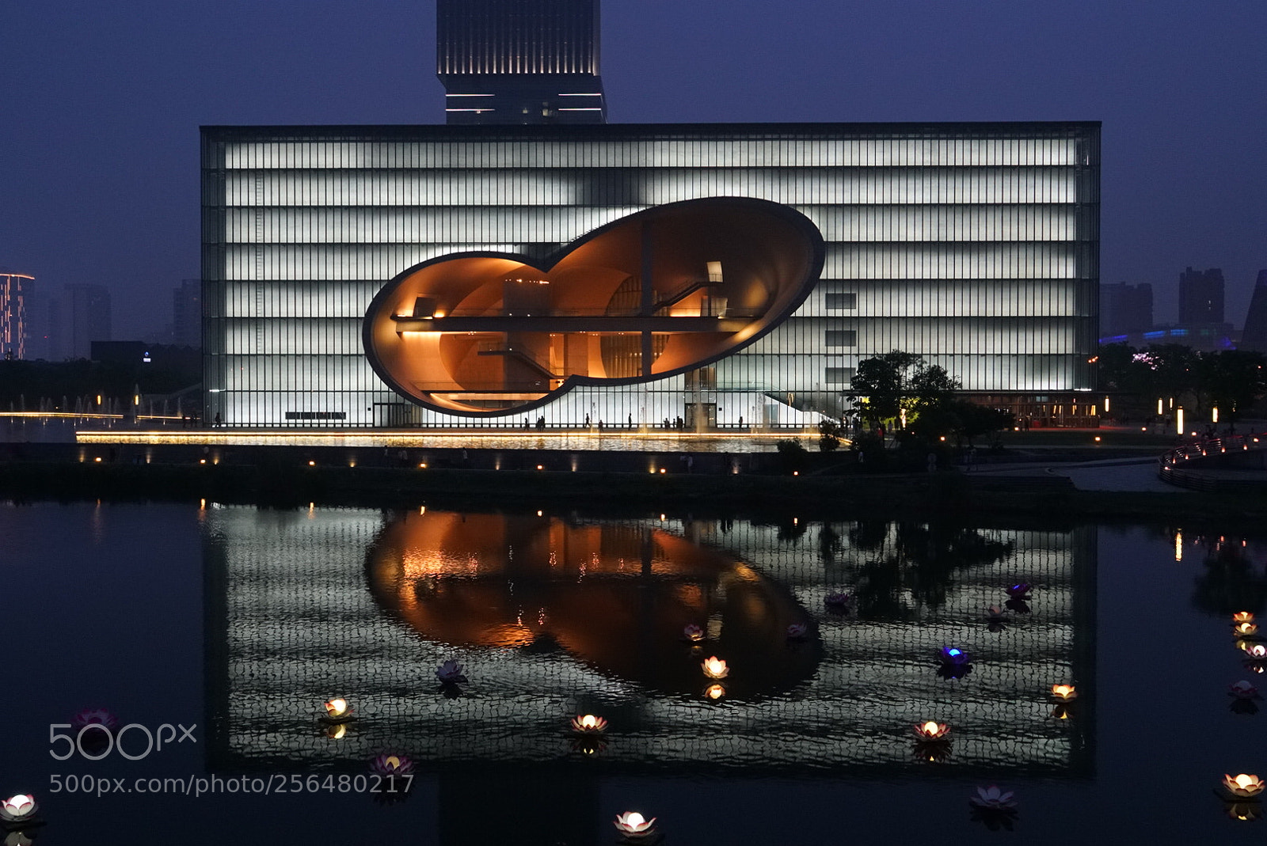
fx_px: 1268
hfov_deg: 53.1
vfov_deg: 36.9
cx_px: 634
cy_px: 423
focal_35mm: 36
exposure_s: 1/60
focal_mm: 24
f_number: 6.3
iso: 6400
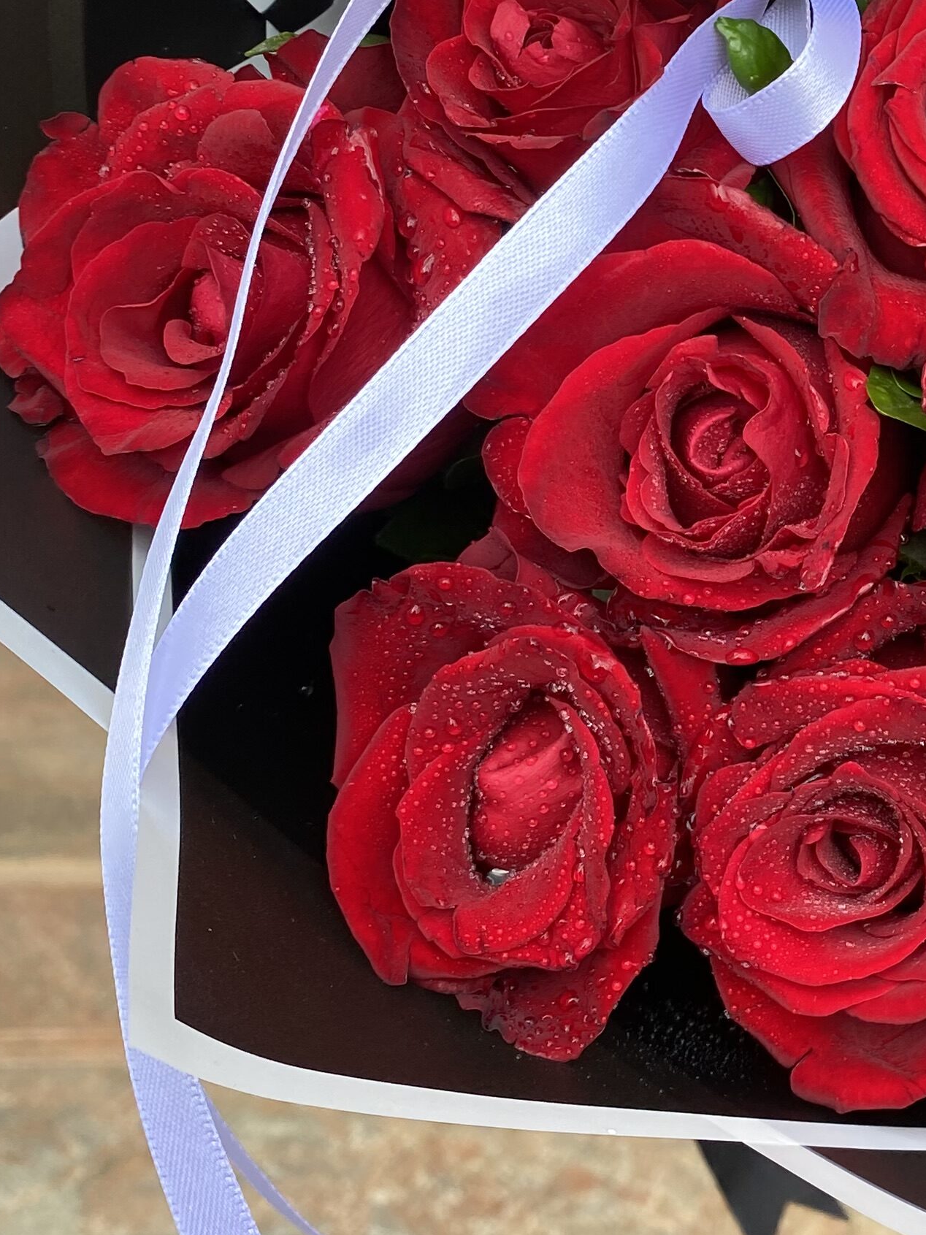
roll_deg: -3.5
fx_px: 2212
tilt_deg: -22.9
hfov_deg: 22.3
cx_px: 1016
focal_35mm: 62
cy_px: 350
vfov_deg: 30.8
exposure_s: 1/339
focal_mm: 4.25
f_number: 1.8
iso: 32
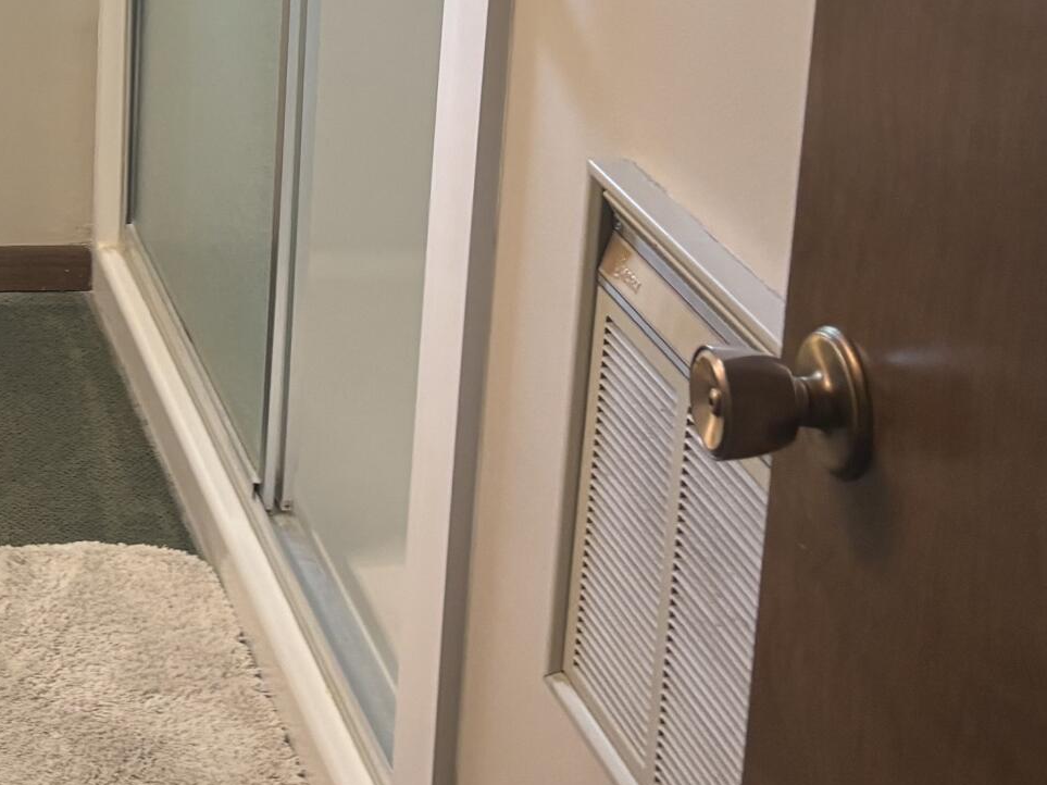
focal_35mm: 81
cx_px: -219
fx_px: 2450
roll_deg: -0.7
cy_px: -309
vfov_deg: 16.9
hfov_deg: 22.2
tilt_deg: -10.1
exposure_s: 1/60
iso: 125
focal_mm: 5.96
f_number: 1.6
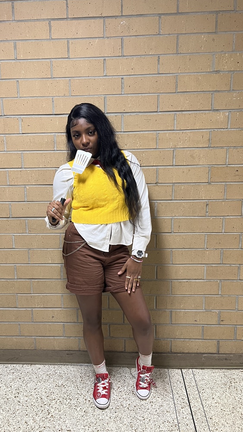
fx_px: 332
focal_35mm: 29
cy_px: 220
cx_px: 110
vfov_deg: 66.0
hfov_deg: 40.2
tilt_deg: -11.1
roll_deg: +1.0
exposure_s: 1/60
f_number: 1.5
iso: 200
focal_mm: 5.7
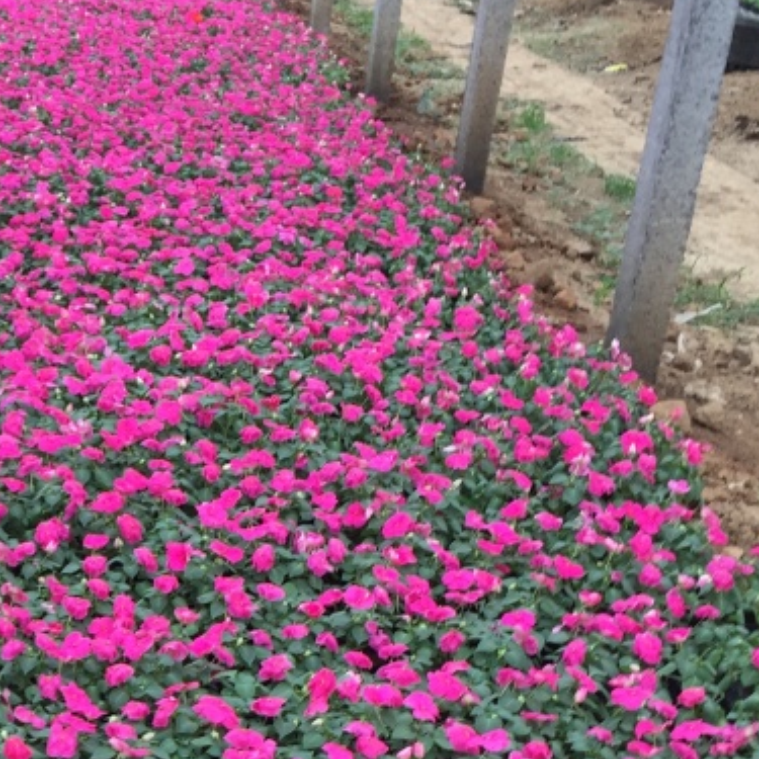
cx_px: -20
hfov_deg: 22.6
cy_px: 892
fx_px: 1811
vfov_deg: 22.0
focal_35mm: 73
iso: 32
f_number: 2.2
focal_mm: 4.15
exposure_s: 1/129
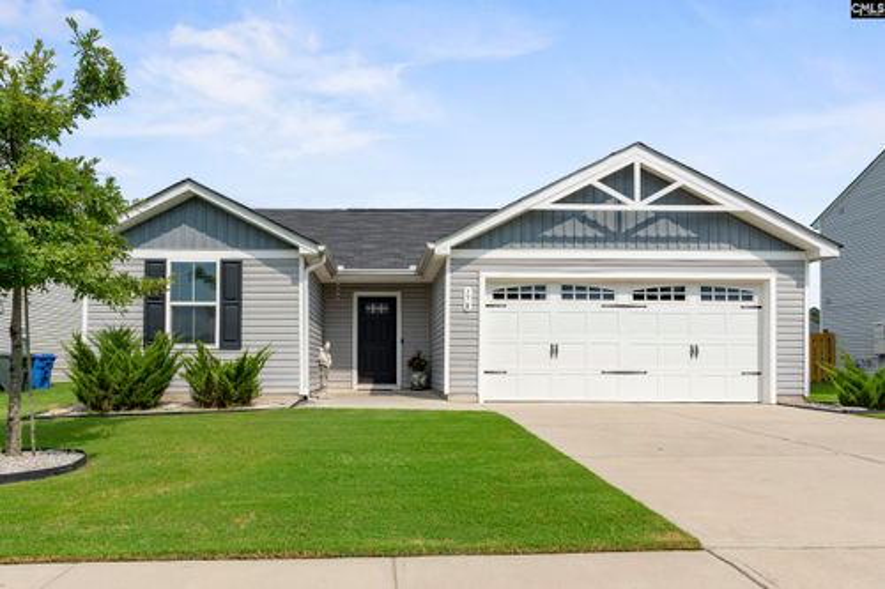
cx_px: 442
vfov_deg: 72.0
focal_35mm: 16
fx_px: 405
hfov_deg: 95.0
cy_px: 294
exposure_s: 1/1250
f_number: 7.1
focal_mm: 11
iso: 250
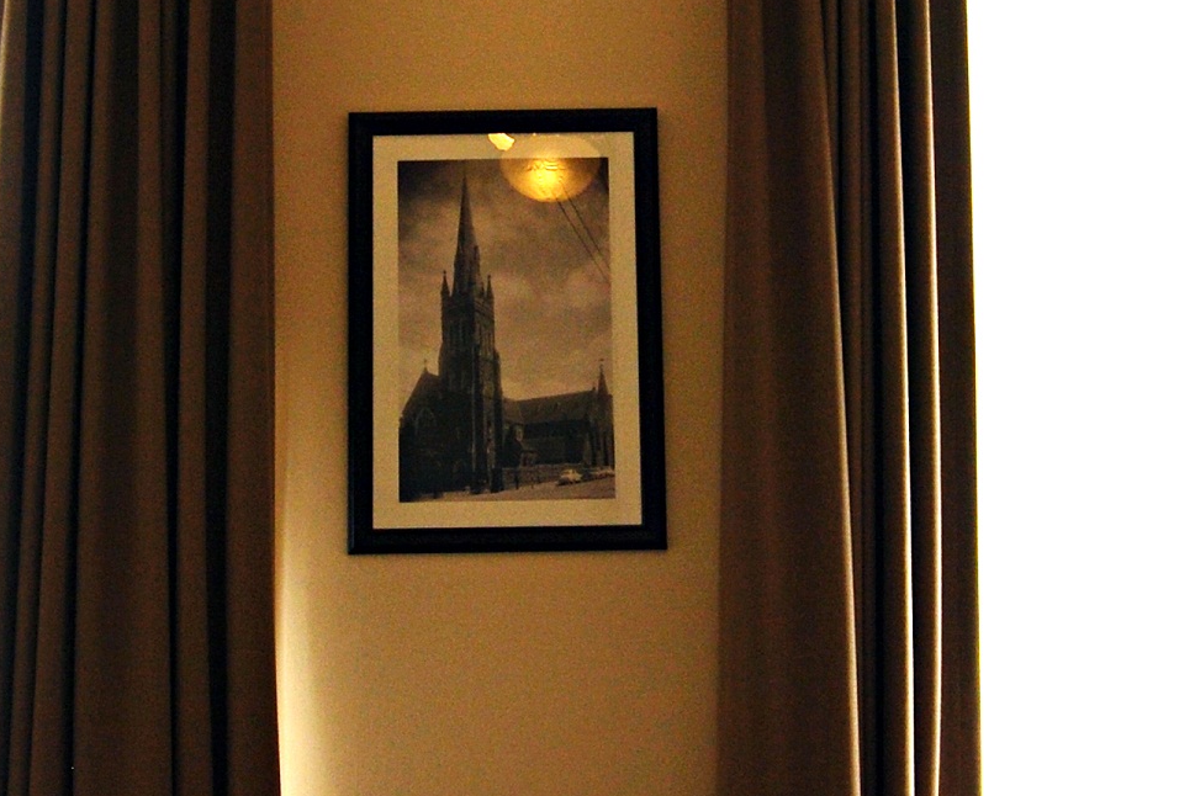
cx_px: 524
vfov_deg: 16.7
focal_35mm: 81
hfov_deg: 25.0
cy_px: 110
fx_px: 2689
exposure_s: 1/80
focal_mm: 18
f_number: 4.5
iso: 200
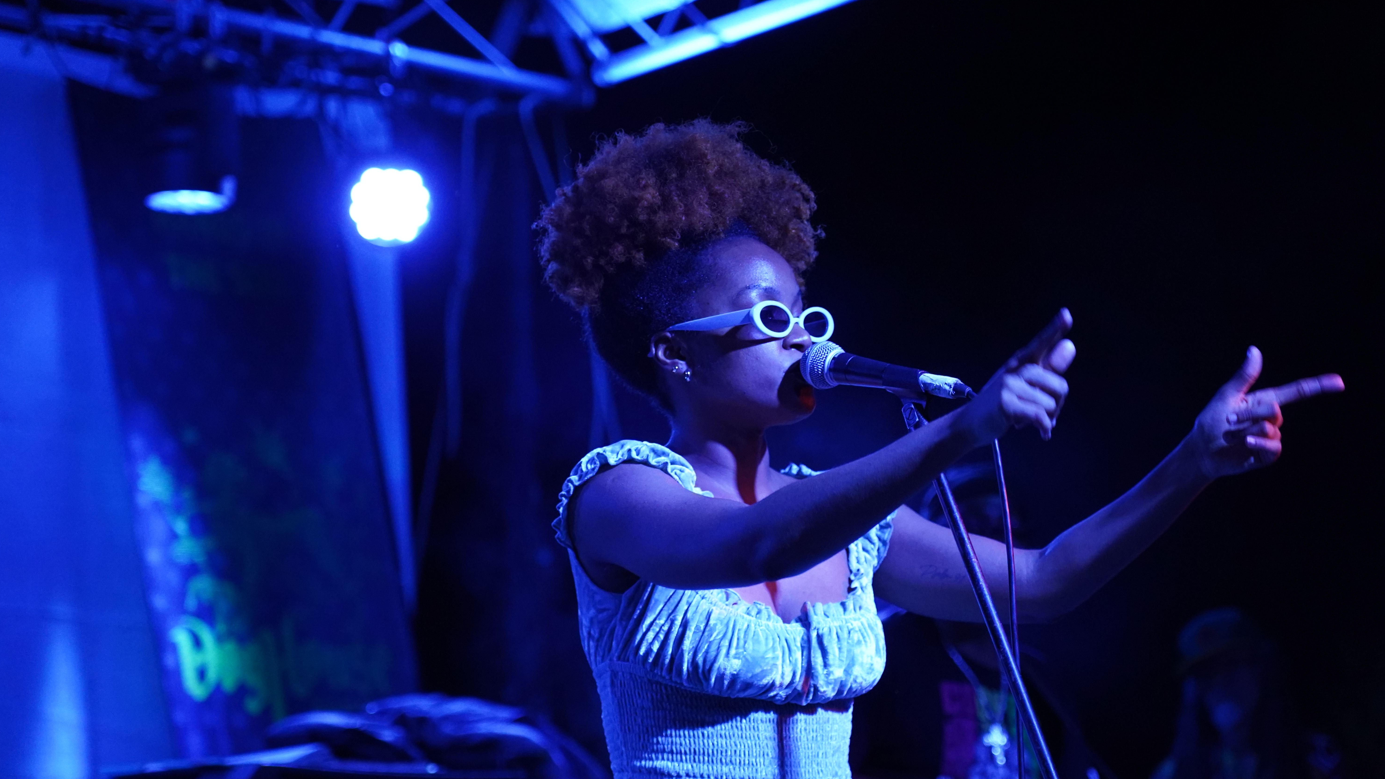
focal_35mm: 111
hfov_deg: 19.3
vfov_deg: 10.9
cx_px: 689
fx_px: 4076
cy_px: 460
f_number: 4
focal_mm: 105
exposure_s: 1/160
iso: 5000
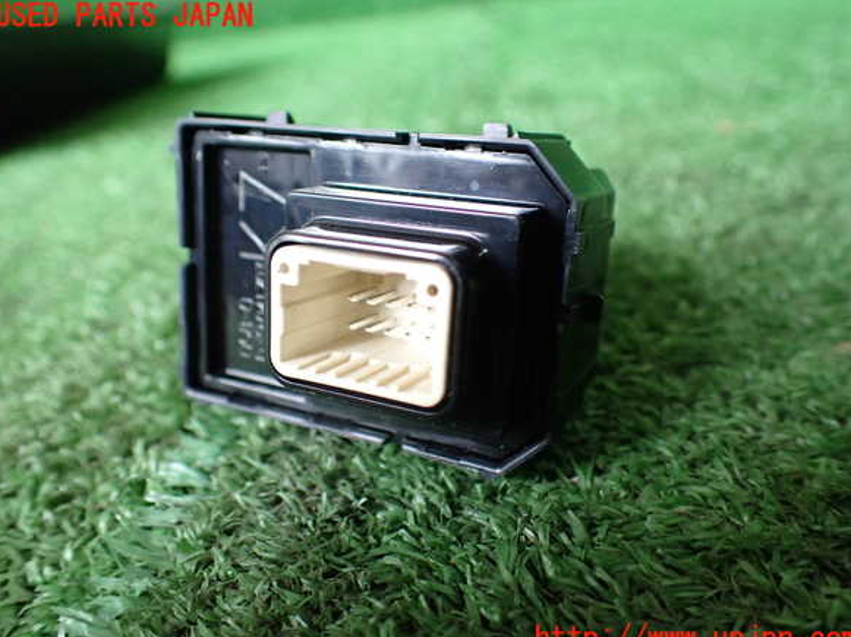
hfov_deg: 58.4
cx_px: 426
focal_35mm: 31
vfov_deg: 45.4
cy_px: 328
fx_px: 762
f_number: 2.3
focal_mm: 5.4
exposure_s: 1/125
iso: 500
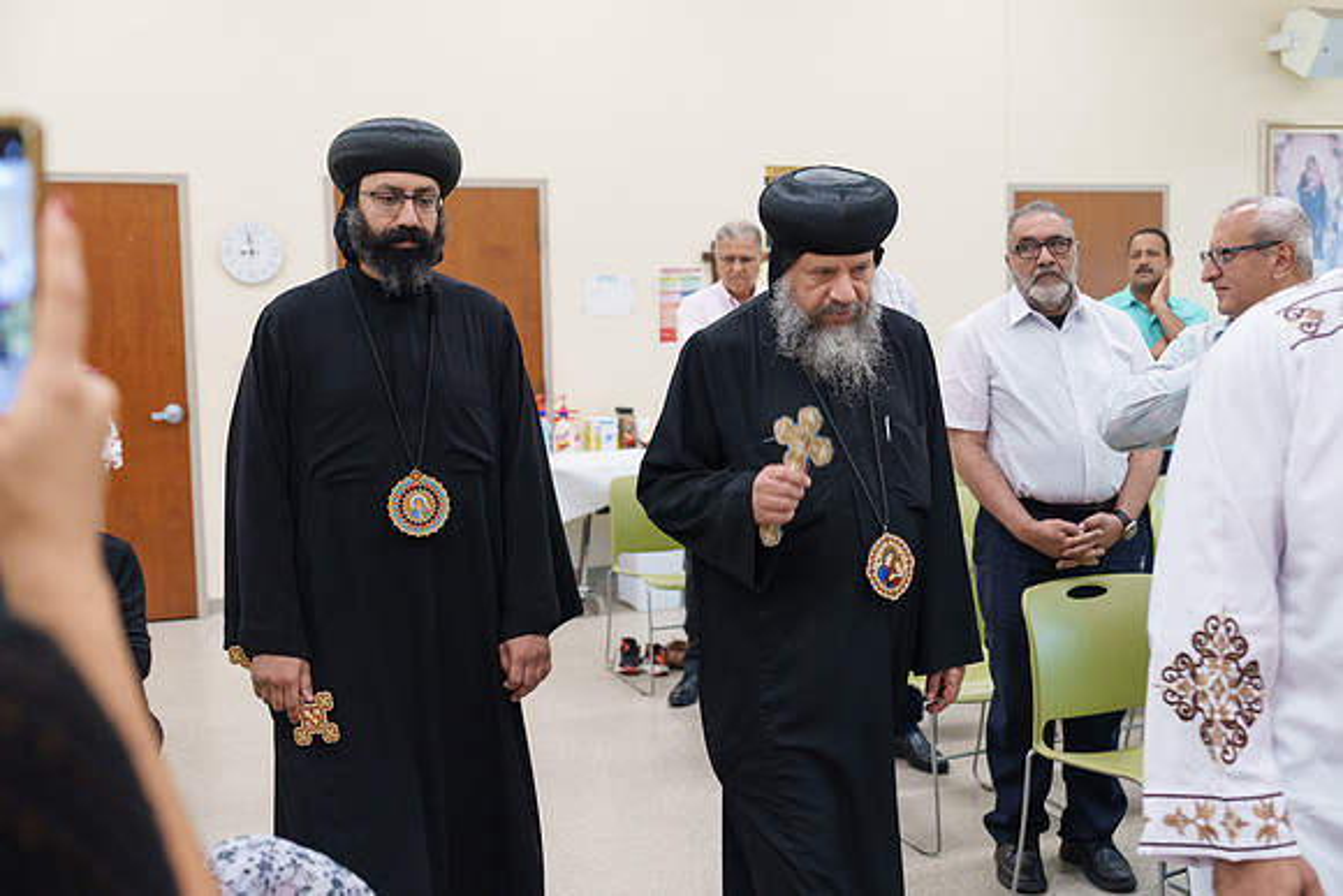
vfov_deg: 32.6
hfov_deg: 47.4
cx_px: 672
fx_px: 1530
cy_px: 448
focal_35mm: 41
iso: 1600
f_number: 3.5
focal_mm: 41
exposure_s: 1/160
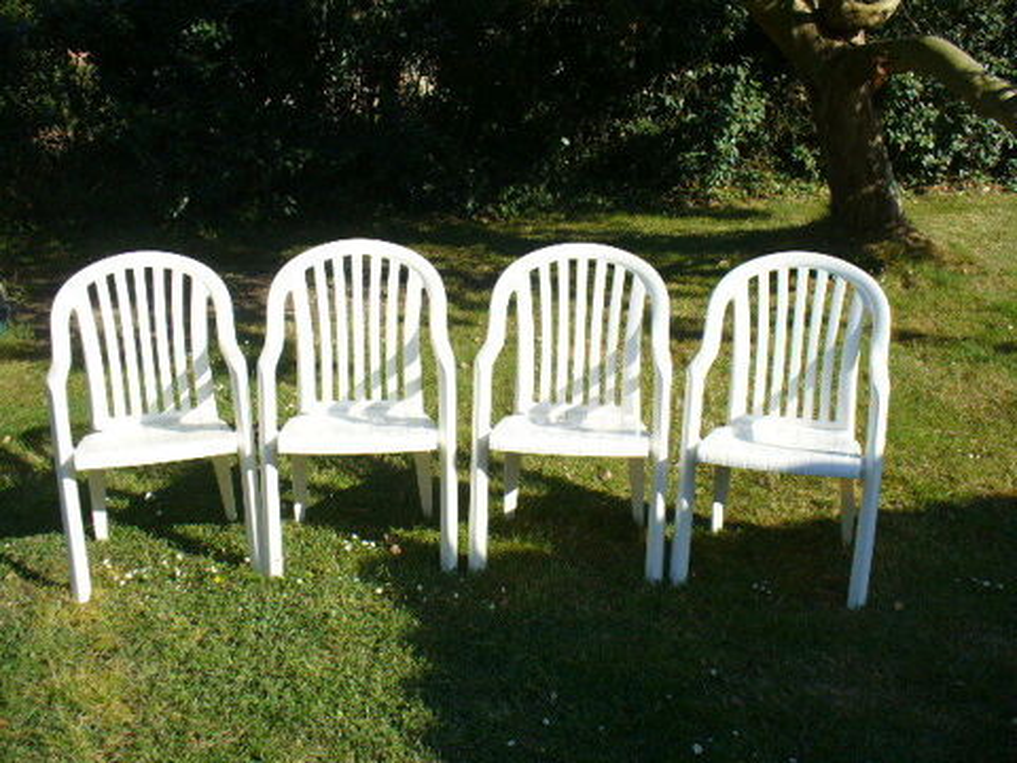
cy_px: 382
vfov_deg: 38.7
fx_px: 1087
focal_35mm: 37
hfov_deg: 50.1
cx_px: 508
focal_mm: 6.1
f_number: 5.6
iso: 80
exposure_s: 1/250
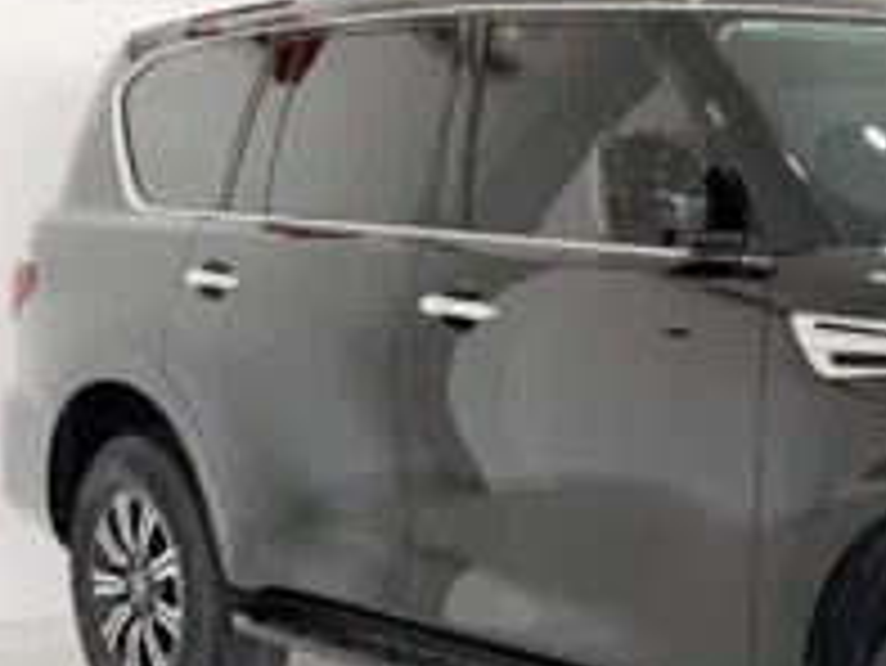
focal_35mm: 78
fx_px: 1998
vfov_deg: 18.8
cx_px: 994
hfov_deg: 23.4
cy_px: 472
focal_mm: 6.76
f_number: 1.78
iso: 125
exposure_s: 1/195
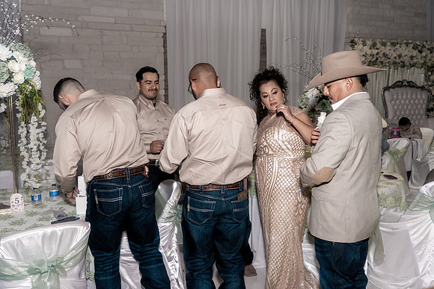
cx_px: 217
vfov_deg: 37.9
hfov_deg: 54.4
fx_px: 422
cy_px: 144
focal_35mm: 35
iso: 2000
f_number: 4
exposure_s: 1/250
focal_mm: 35
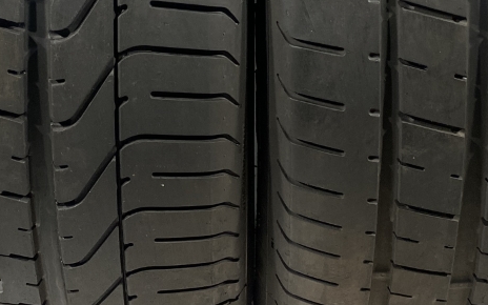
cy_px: -114
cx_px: 230
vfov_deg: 16.1
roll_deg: +0.4
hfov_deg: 27.1
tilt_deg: -0.9
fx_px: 1011
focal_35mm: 76
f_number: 1.8
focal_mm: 4.25
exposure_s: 1/100
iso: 80
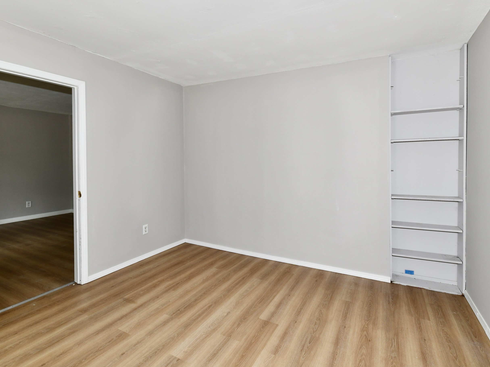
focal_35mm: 17
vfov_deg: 74.6
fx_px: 241
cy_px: 168
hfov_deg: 91.0
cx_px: 255
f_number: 6.3
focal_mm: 14
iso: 640
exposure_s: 1/60
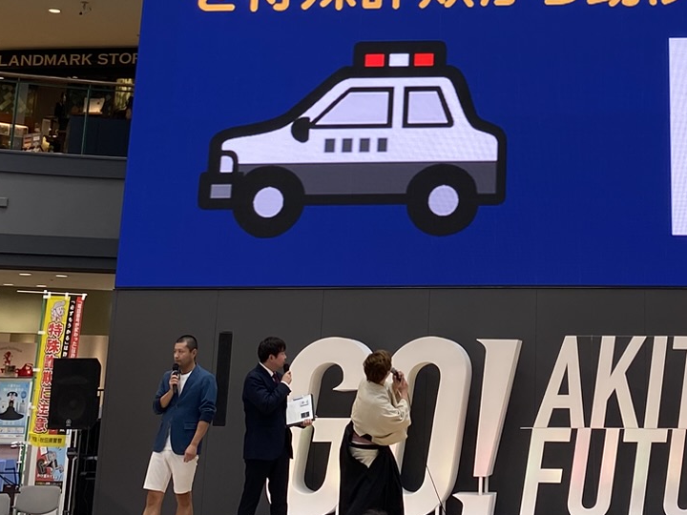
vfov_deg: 19.0
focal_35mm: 74
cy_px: -69
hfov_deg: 25.8
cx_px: 560
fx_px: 1469
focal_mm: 4.25
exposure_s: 1/116
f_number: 1.8
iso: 40
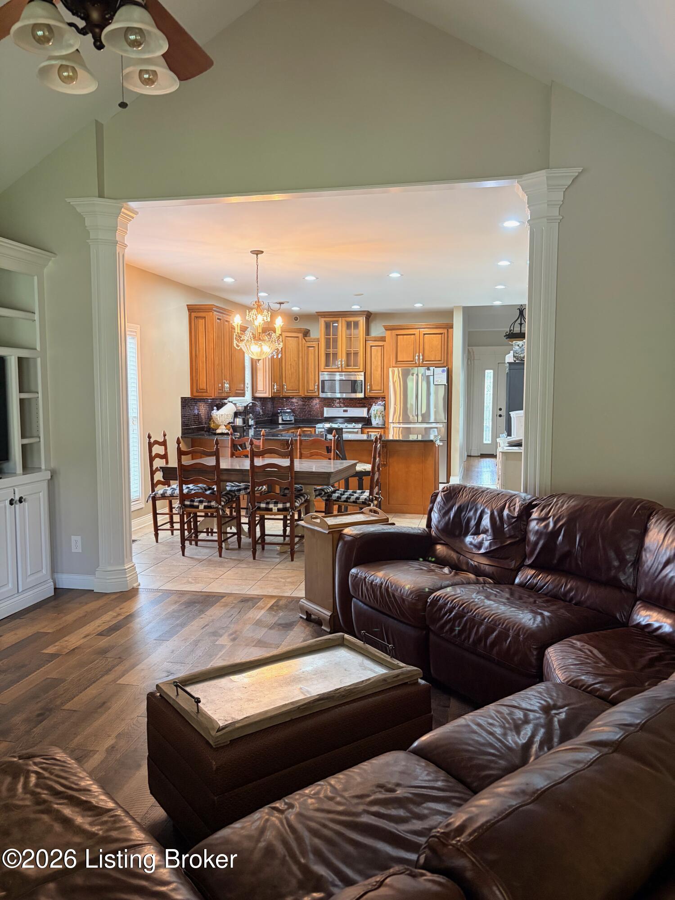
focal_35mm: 26
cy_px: 450
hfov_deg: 53.1
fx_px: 676
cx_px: 338
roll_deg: +0.1
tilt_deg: -4.6
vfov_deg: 67.3
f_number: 1.6
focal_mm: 5.96
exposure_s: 1/60
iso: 250
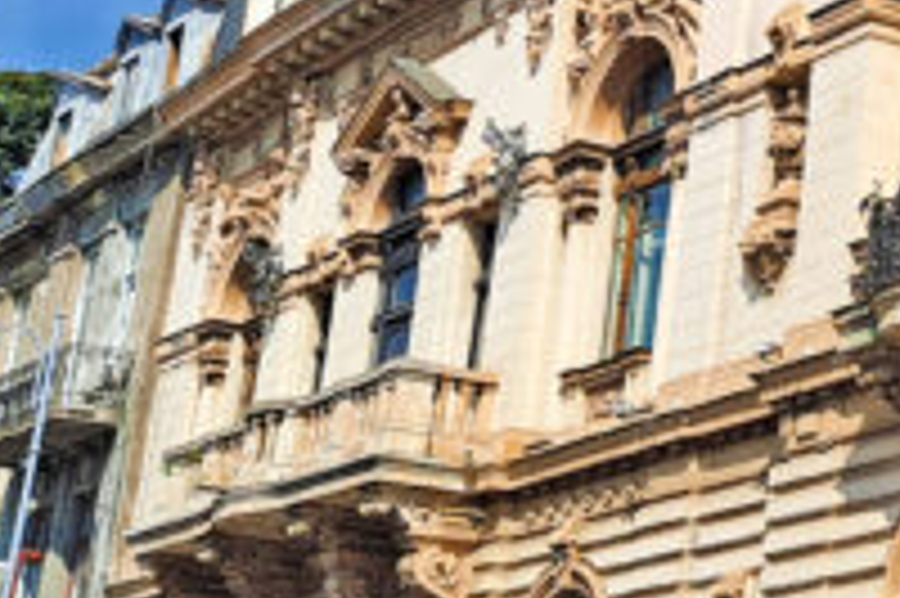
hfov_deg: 18.2
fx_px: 2498
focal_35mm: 100
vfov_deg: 13.6
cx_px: 1336
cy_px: 121
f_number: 2
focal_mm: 4.6
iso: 32
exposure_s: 1/1486
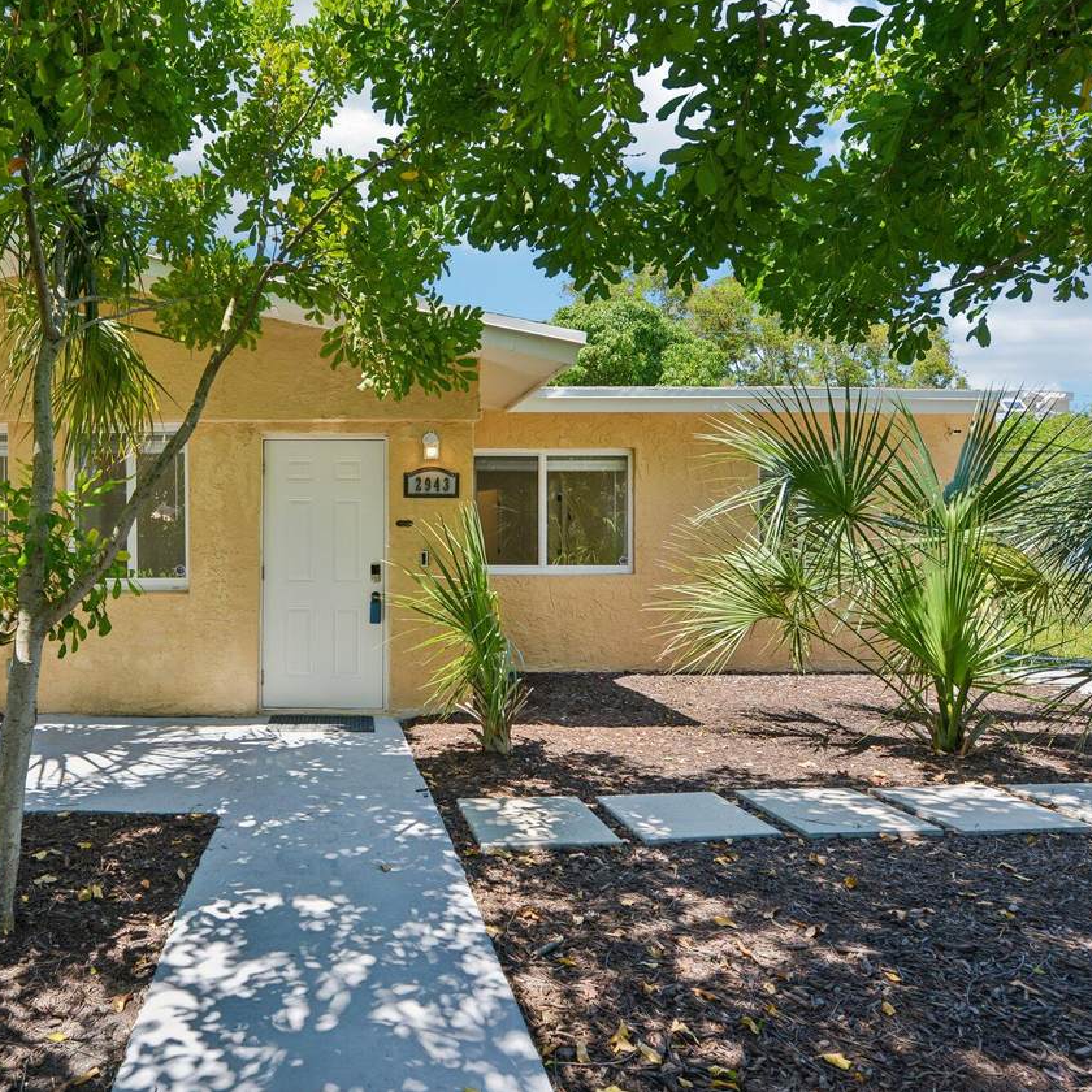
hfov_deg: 66.7
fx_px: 785
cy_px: 540
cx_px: 320
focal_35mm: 22
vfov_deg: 69.6
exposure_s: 1/100
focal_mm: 17
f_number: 9
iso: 200
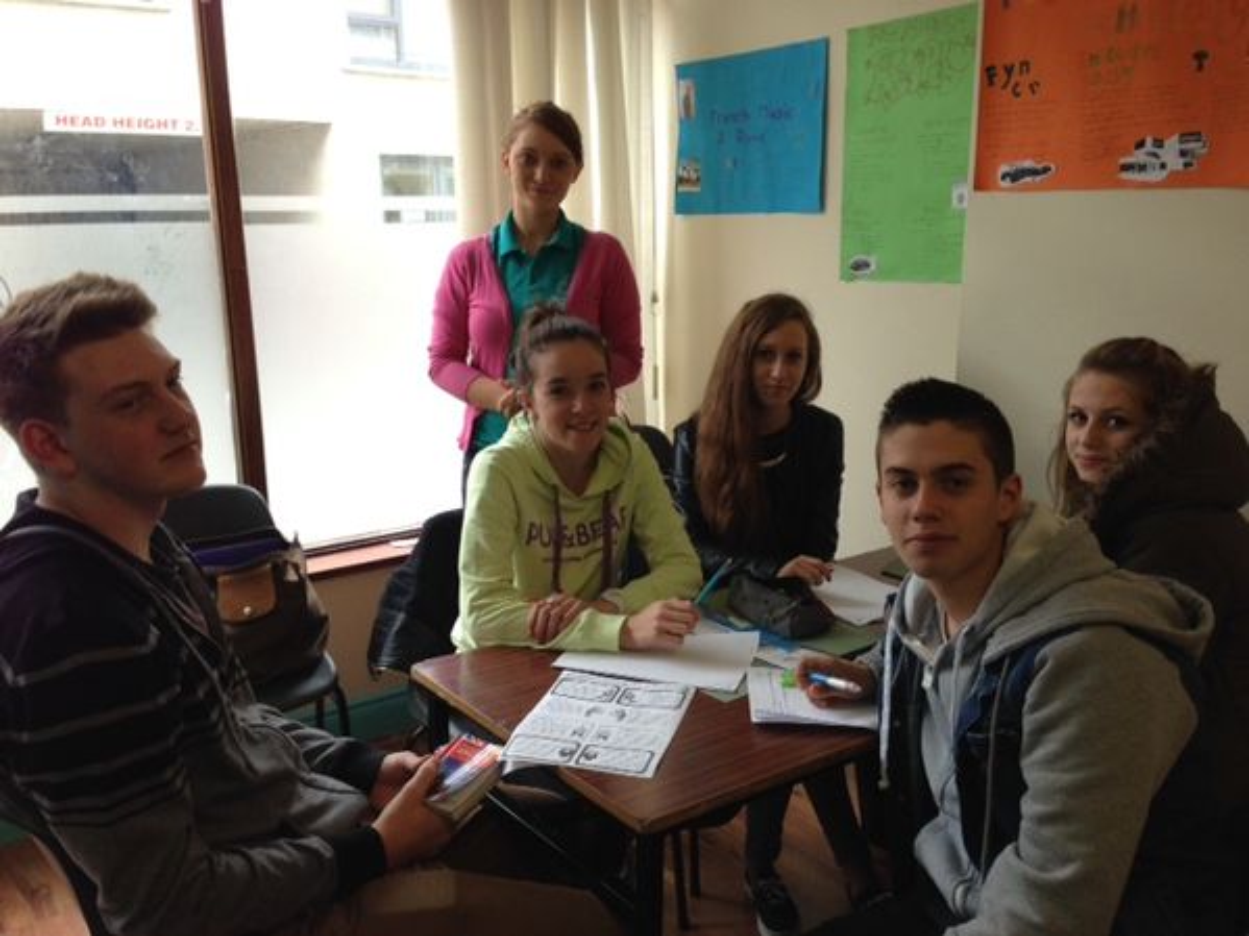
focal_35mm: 33
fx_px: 1190
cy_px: 468
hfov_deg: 55.4
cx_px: 624
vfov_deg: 42.9
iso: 80
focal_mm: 4.12
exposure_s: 1/120
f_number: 2.4
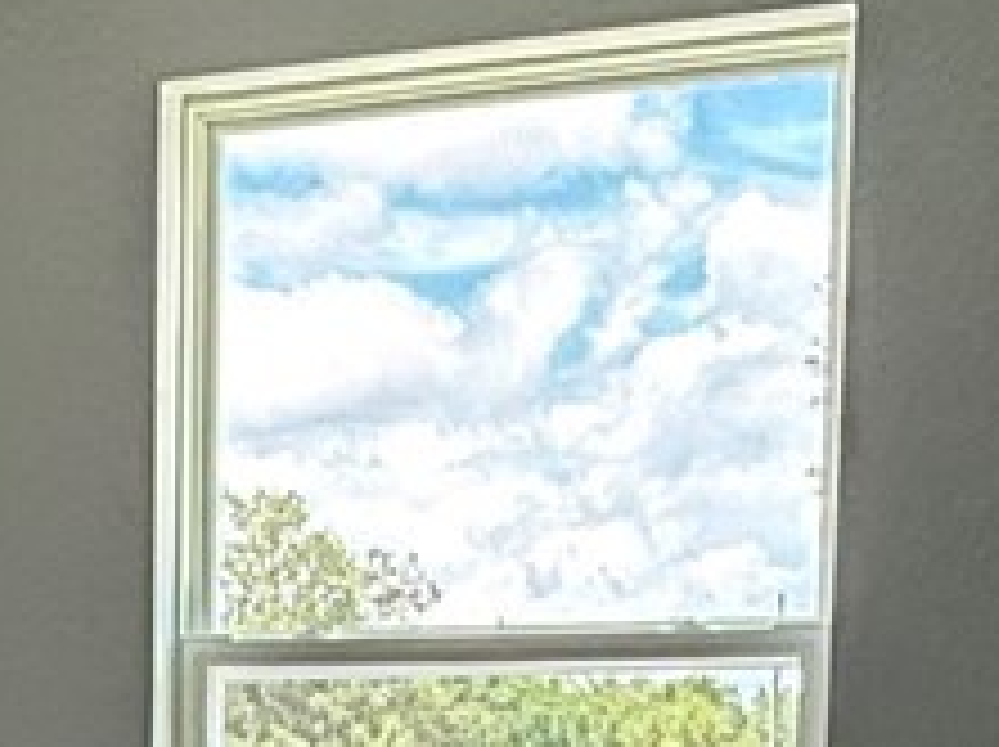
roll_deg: +0.1
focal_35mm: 101
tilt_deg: -5.2
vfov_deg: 13.8
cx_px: -14
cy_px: 1102
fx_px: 2912
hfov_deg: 18.9
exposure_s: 1/99
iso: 80
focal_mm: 2.22
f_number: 2.2
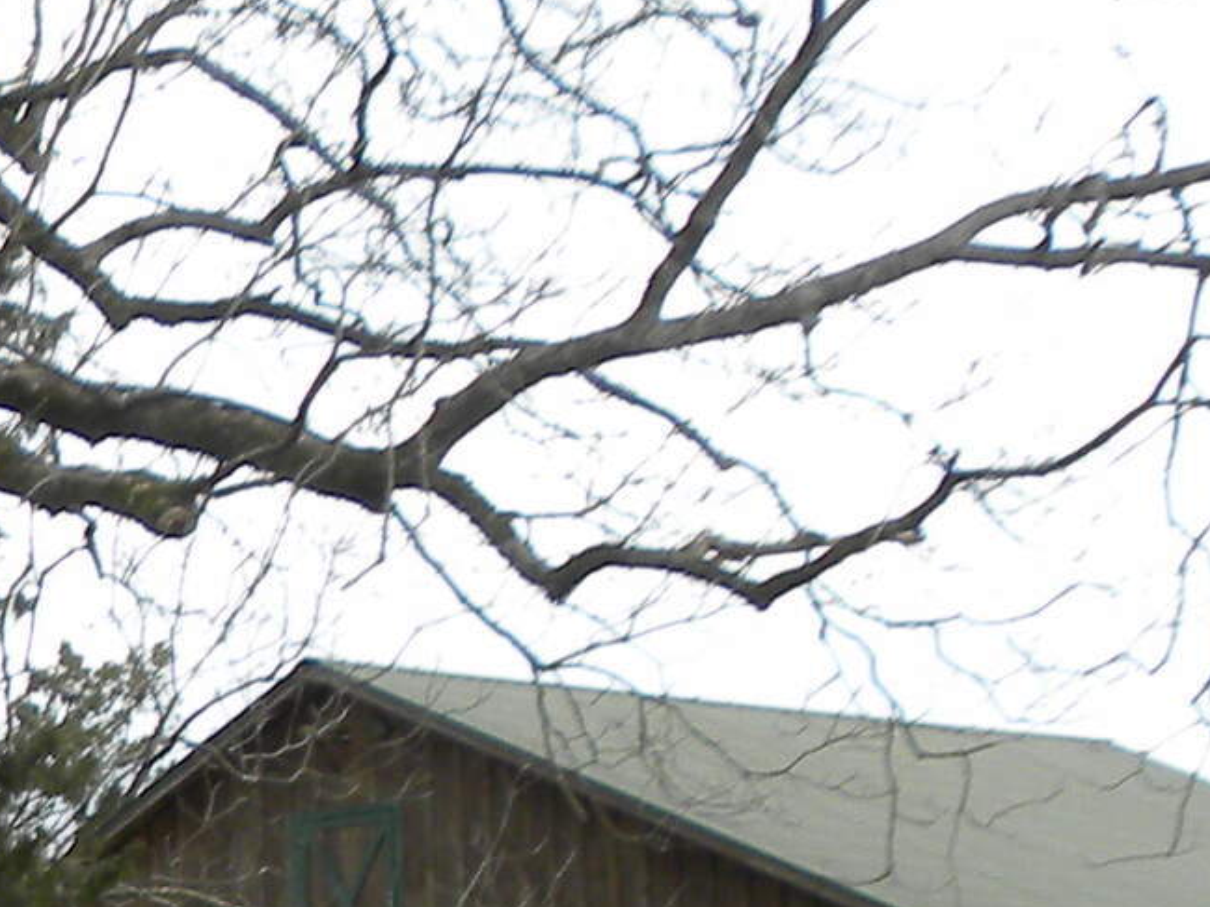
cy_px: 1795
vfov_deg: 9.0
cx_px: -1513
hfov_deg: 11.0
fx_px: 5451
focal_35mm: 156
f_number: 4
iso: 64
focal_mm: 5.9
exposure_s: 1/186
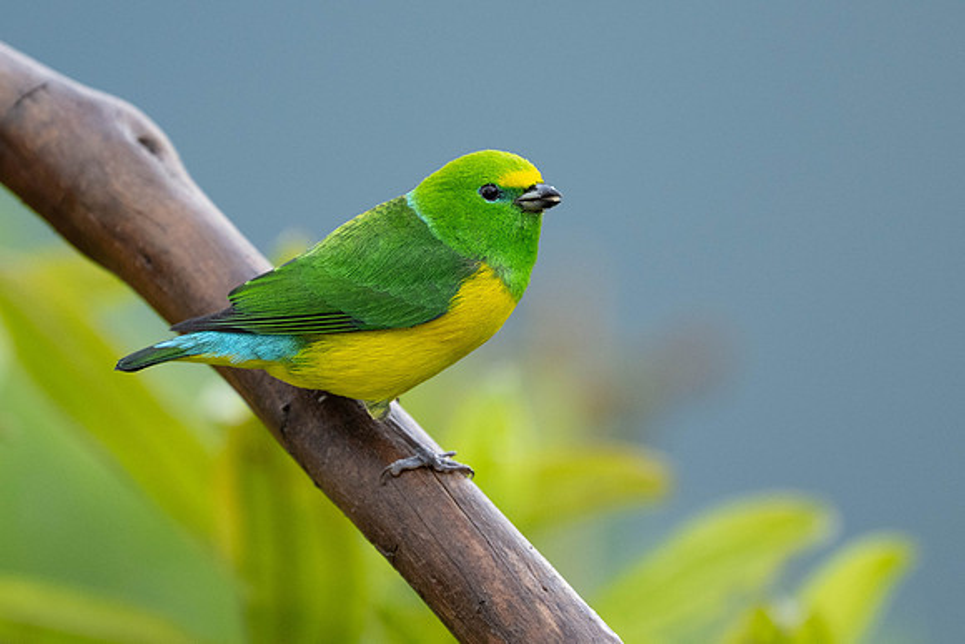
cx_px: 486
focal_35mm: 1099
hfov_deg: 1.9
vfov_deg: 1.3
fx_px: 29470
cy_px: 303
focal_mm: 560
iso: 1100
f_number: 4
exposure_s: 1/500
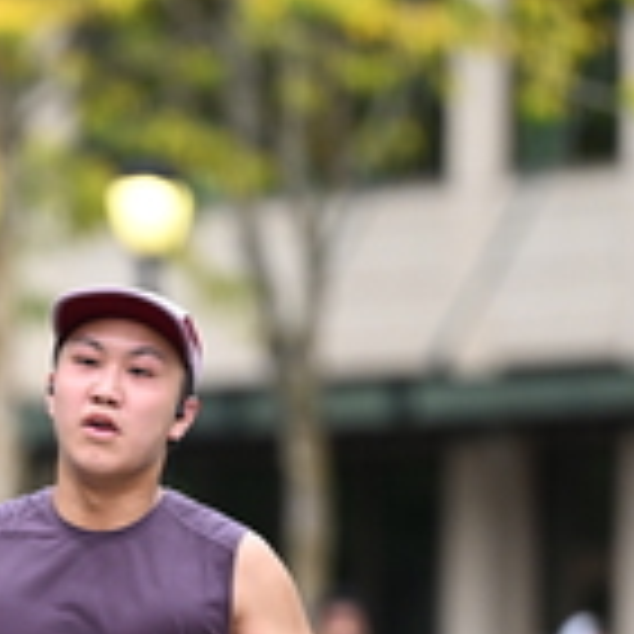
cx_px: -97
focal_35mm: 631
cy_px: 652
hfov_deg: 2.8
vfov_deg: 2.8
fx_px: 13075
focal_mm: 190
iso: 1000
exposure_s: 1/1600
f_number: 2.8
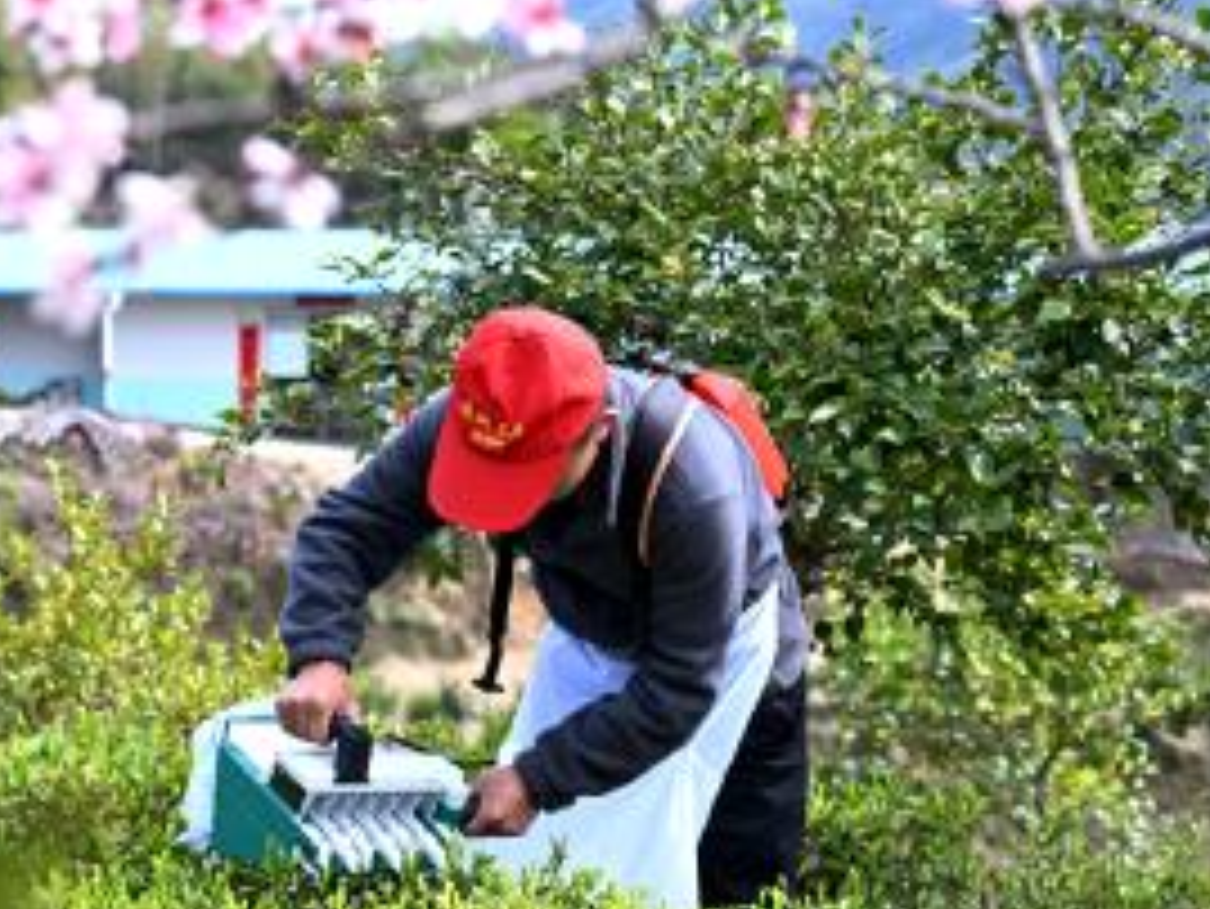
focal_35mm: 100
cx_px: 549
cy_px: 592
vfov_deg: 14.8
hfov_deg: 19.6
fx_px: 3497
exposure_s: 1/250
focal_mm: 70
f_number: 5.6
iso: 200
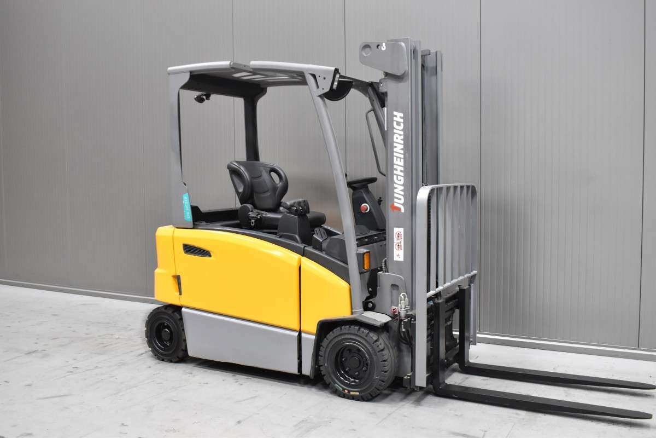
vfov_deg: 36.9
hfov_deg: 53.1
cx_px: 328
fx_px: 656
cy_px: 219
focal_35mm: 36
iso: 1600
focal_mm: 24
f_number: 5
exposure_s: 1/30
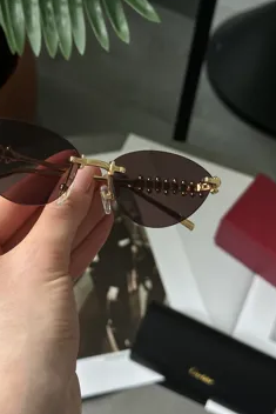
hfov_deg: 19.9
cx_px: 82
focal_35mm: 68
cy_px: 159
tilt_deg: -58.4
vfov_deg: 29.5
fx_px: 781
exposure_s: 1/177
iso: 64
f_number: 1.78
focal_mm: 6.86
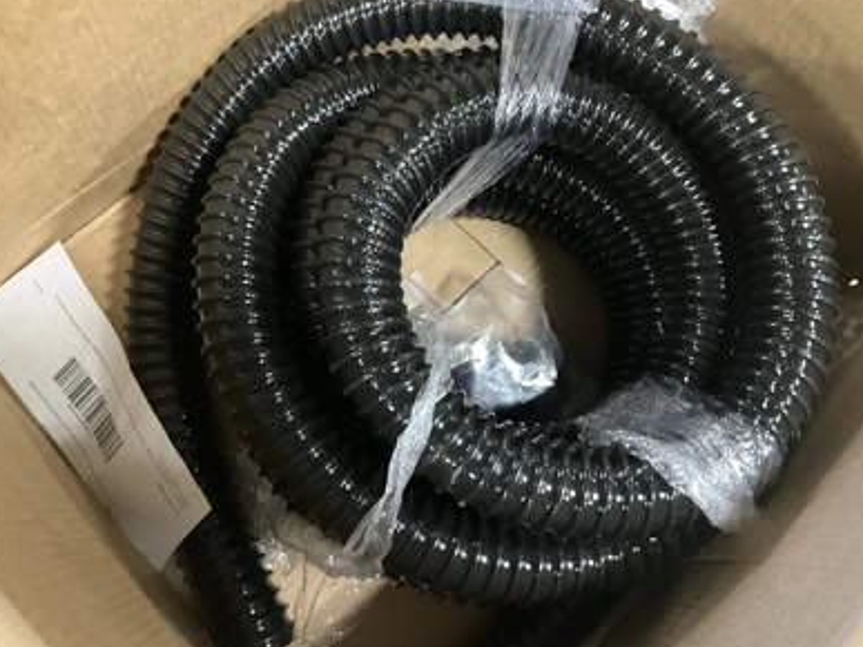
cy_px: 319
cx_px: 433
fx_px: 748
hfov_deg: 60.0
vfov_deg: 46.8
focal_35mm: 30
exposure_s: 1/24
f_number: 1.8
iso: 500
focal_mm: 3
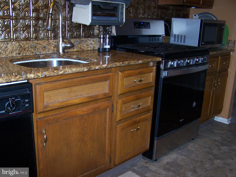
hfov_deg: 49.0
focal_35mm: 38
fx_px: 259
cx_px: 118
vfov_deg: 37.7
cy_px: 88
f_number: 2.8
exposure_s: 1/60
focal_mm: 6.3
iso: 140
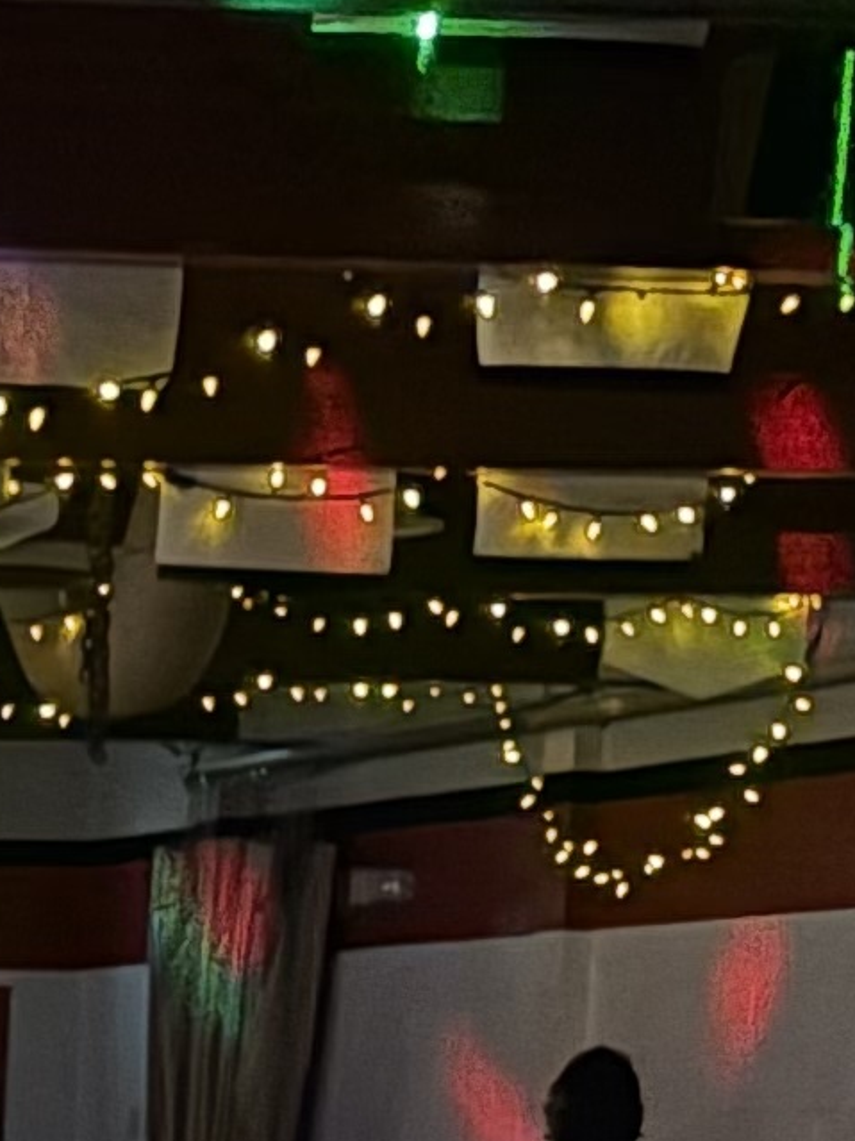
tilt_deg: -9.3
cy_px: 2096
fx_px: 5403
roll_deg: +0.0
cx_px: -1326
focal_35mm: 164
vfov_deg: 11.2
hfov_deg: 8.2
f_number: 1.6
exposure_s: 1/20
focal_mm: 5.96
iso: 1000
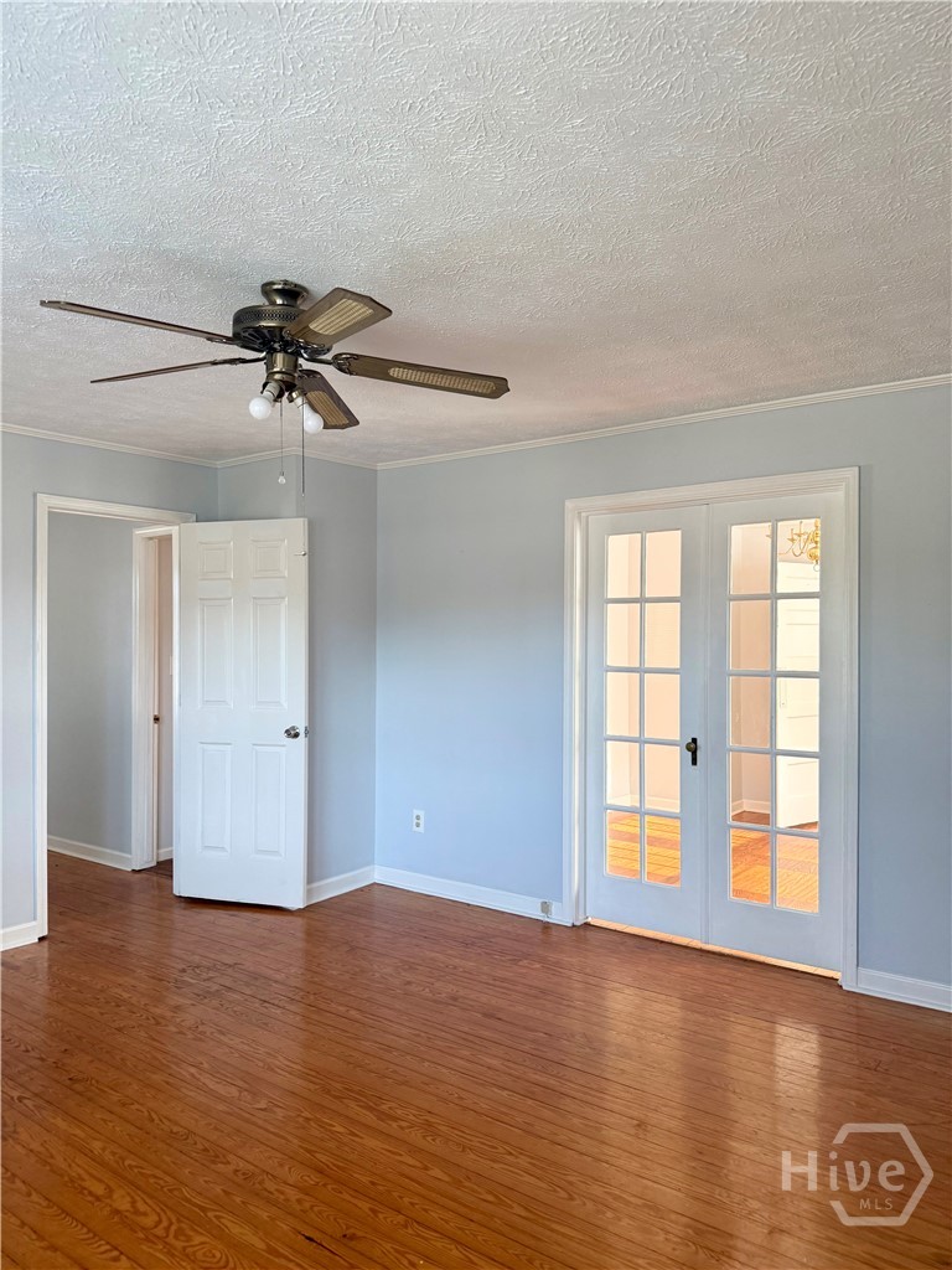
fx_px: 880
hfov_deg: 56.8
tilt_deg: +0.6
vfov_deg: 71.6
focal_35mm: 24
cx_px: 476
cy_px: 635
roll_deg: -0.4
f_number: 1.78
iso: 160
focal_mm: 6.76
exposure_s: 1/121
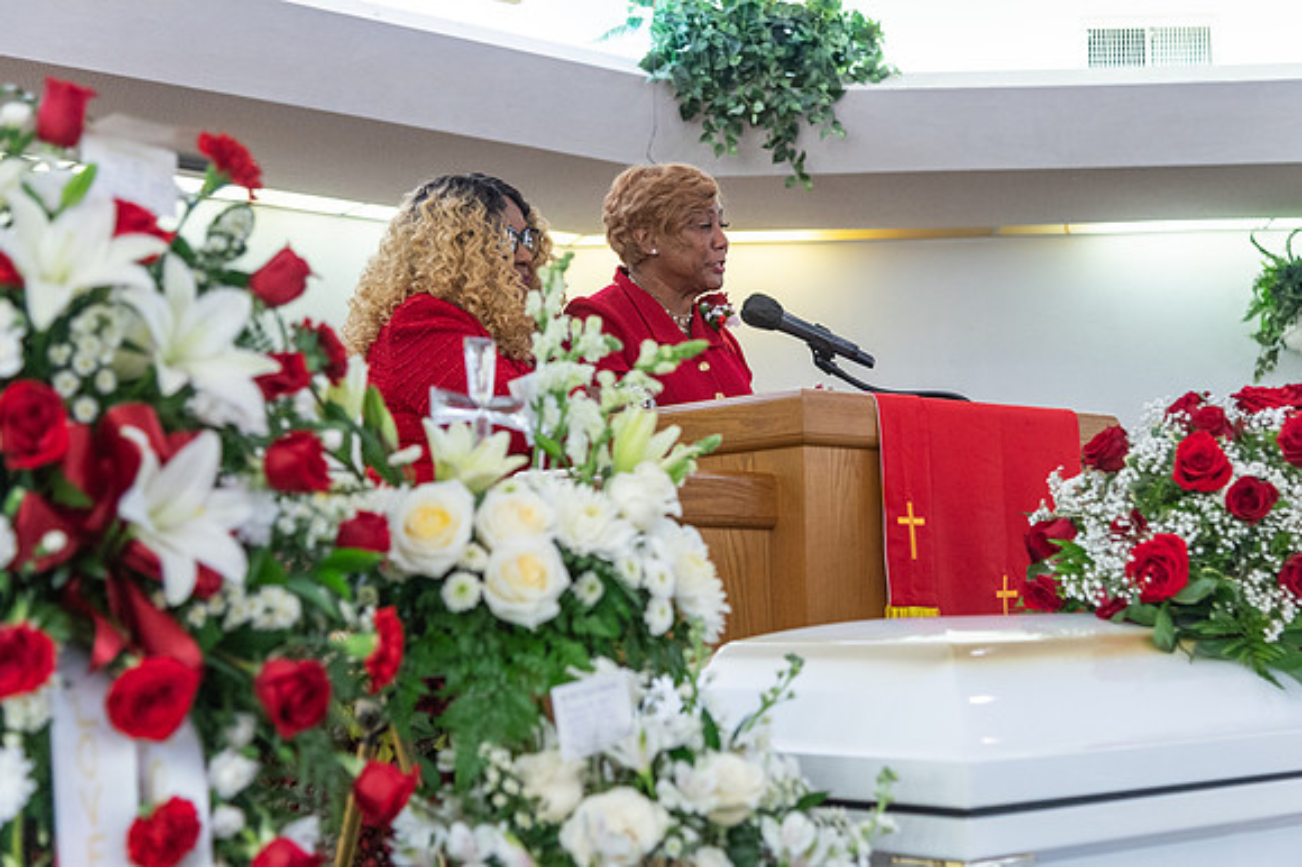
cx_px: 658
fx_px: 2207
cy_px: 436
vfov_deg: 22.2
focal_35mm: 61
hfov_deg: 32.9
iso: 1600
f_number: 4
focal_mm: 55
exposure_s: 1/100
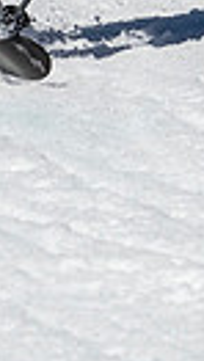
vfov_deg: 0.6
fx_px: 35304
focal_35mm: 3683
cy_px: -243
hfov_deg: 0.3
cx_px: 125
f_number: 8
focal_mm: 400
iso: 200
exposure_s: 1/2000
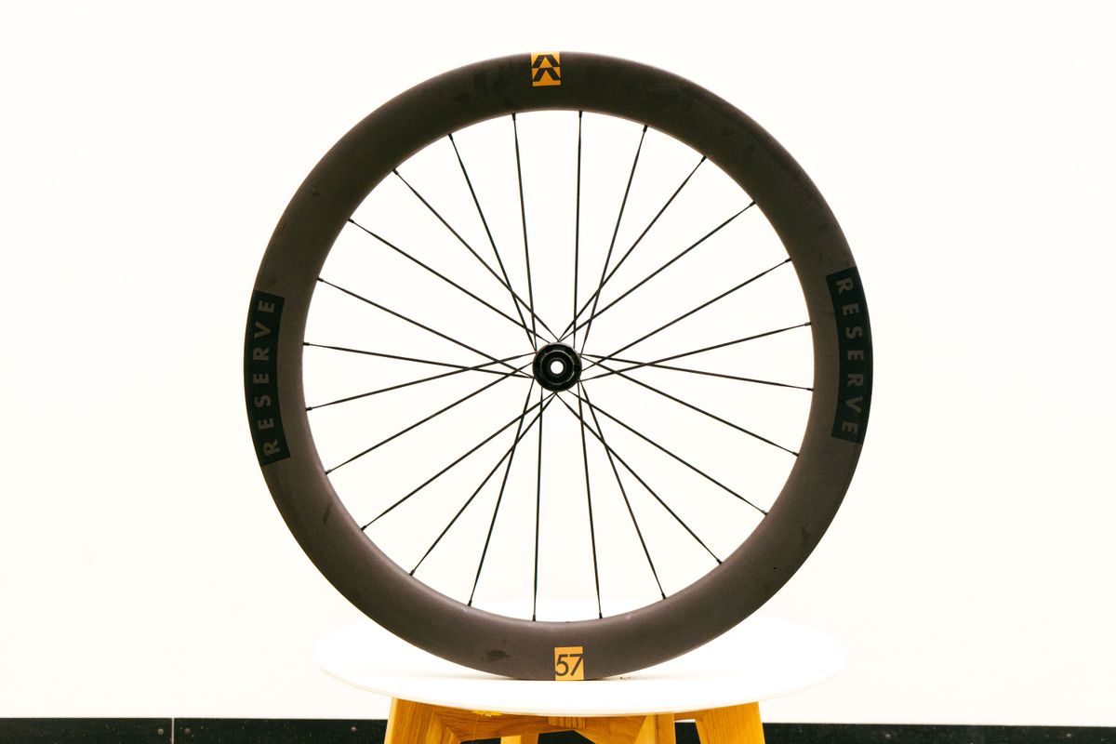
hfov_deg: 43.6
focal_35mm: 45
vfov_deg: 29.9
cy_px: 372
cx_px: 558
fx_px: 1395
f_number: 8
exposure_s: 1/125
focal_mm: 45
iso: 4000
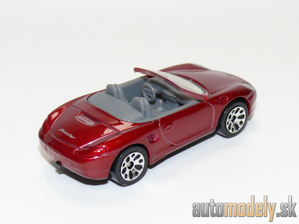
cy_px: 112
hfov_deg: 19.3
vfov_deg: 14.5
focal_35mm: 102
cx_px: 150
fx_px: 881
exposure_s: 1/30
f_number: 4
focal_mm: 13.3
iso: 100
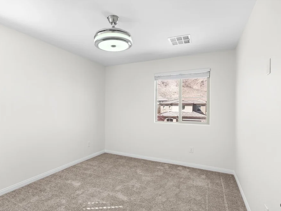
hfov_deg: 84.5
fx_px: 154
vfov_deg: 68.7
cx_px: 129
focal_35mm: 19
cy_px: 108
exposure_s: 1/30
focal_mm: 17
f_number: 8
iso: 400
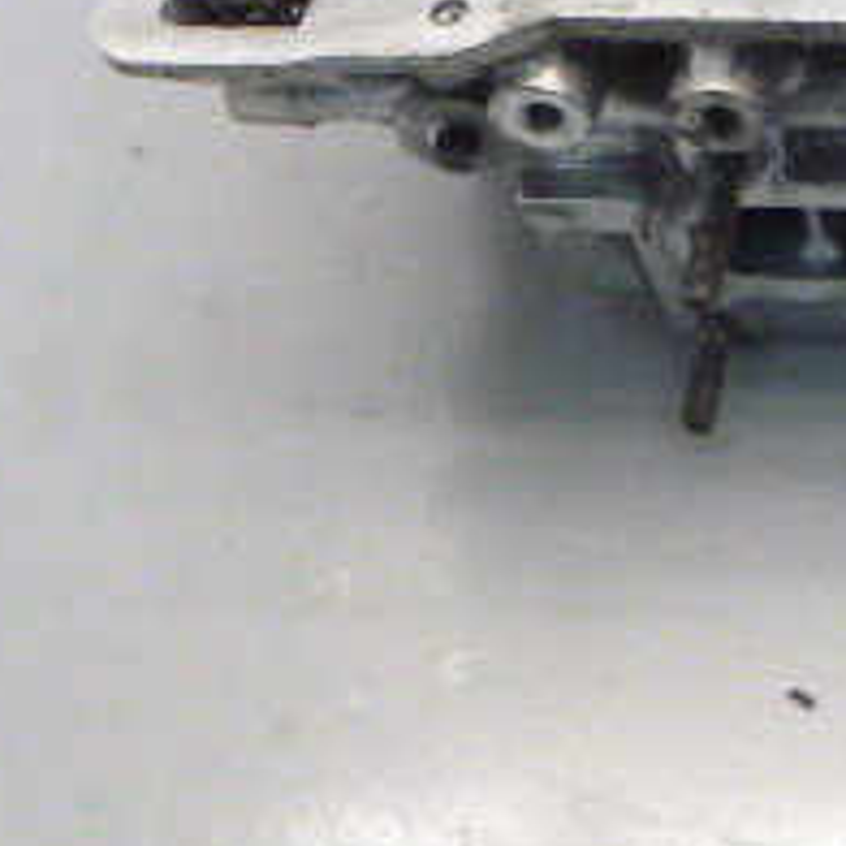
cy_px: -60
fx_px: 1991
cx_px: 1144
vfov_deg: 22.7
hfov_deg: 21.4
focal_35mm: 72
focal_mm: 4.5
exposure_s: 1/100
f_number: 3.9
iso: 800
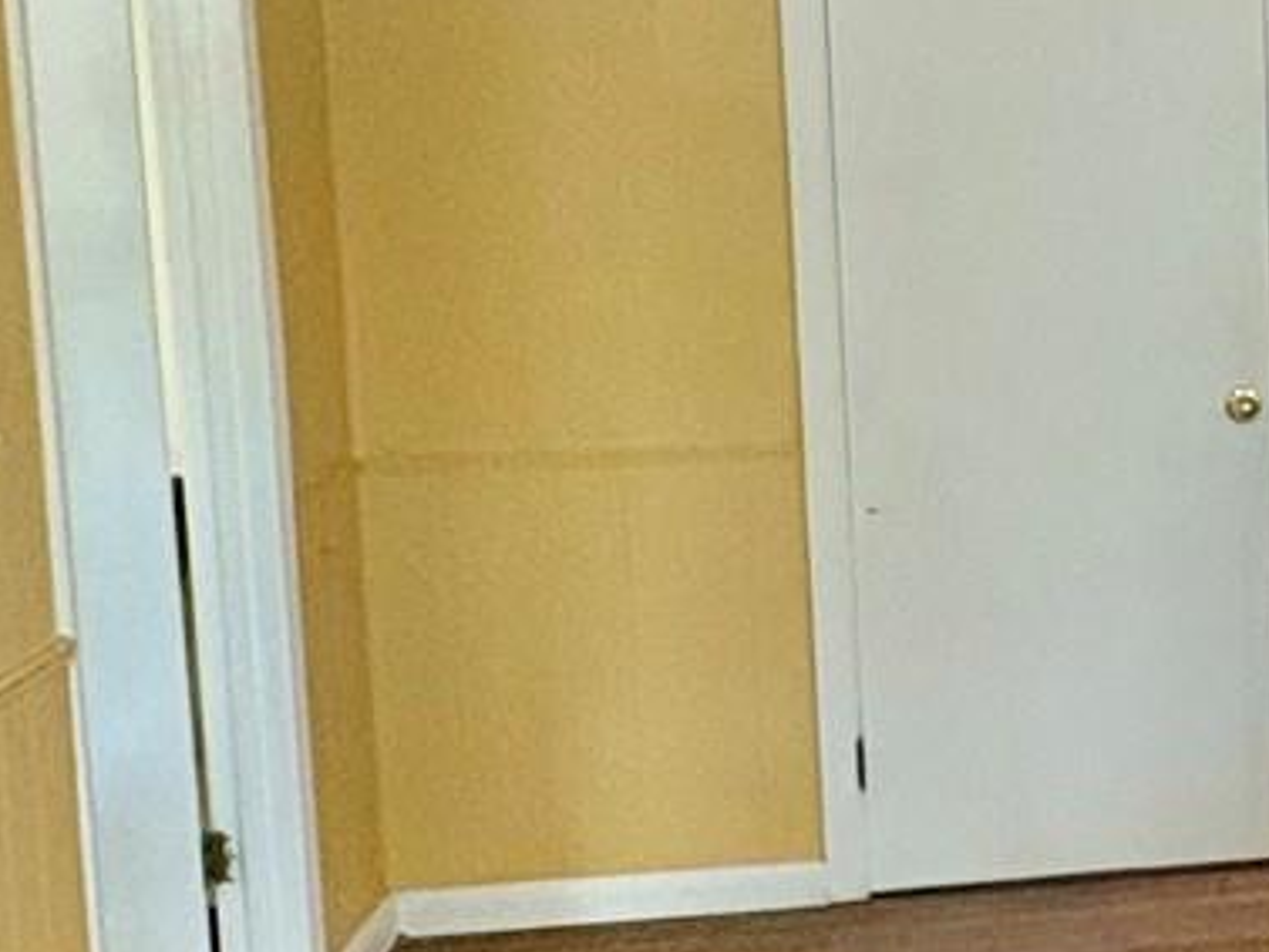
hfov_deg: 21.5
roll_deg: +0.3
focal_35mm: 76
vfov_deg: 19.4
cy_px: 397
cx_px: 1909
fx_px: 2787
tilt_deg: -6.6
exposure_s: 1/60
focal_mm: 2.22
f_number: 2.2
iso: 400
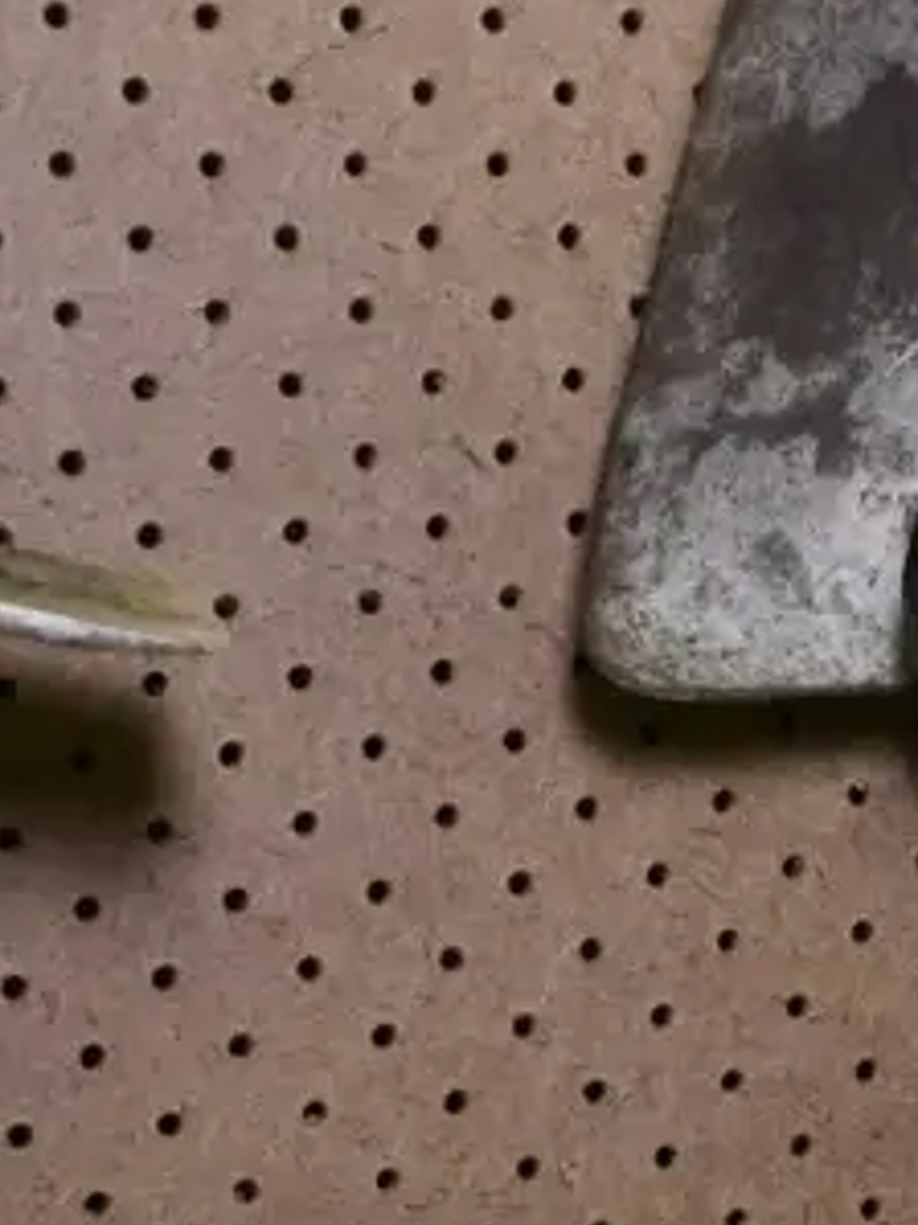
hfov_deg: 10.4
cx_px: 1475
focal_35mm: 137
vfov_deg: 14.4
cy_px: 664
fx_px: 4848
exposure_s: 1/250
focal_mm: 20
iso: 3200
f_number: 4.5
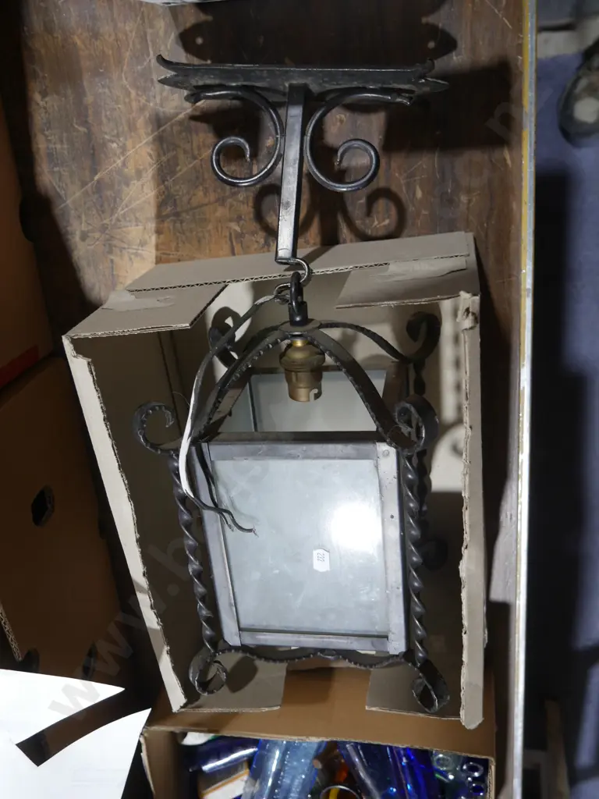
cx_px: 300
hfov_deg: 44.2
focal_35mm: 32
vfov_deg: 56.8
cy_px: 400
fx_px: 738
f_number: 3.6
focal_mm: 16
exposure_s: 1/60
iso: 400
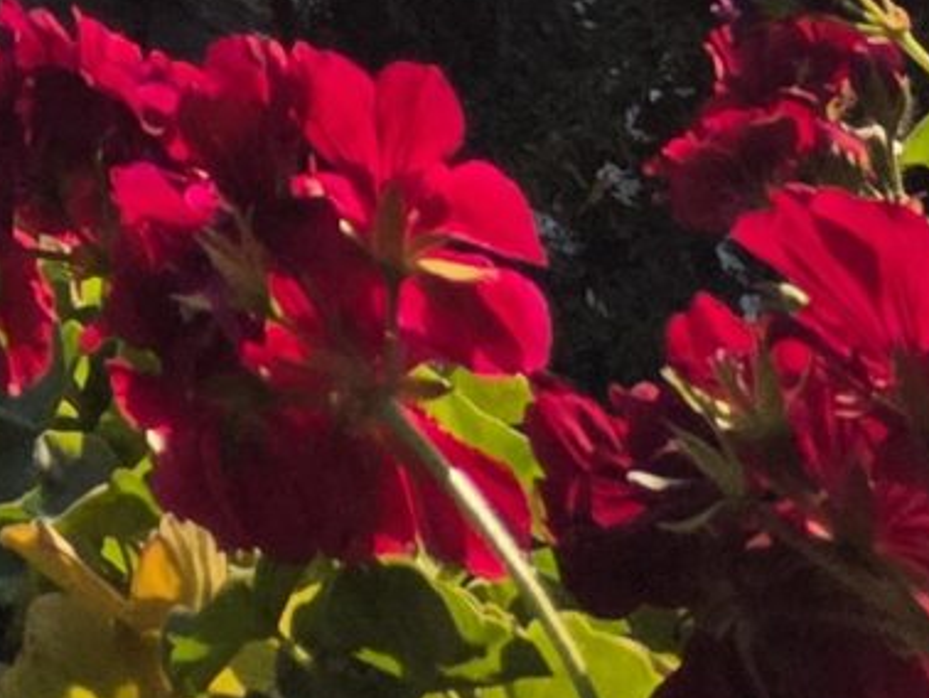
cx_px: -1079
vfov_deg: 10.0
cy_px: -1629
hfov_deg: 15.8
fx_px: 2363
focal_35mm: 88
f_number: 1.9
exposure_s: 1/1269
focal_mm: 2.2
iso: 40
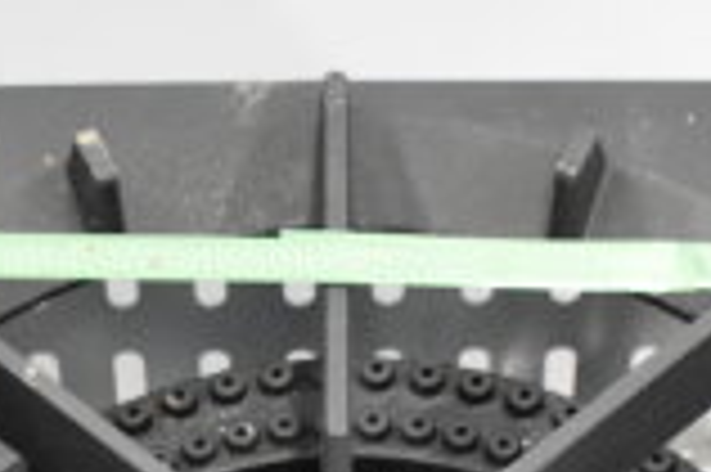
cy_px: 879
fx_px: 3313
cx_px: 225
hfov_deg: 12.2
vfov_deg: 7.9
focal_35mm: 168
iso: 2800
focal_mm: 29
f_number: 4.2
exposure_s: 1/50
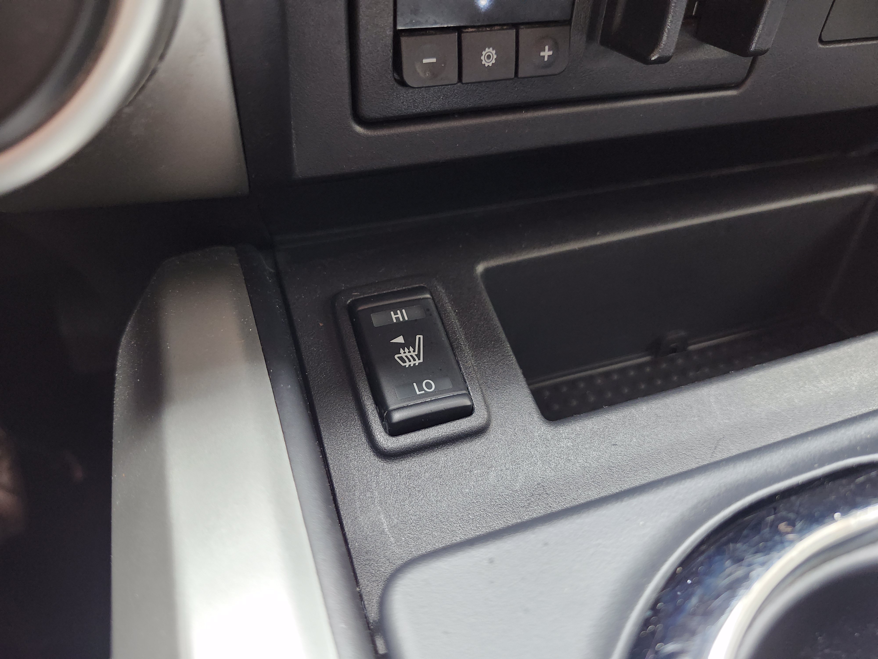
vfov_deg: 58.9
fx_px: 583
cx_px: 439
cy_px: 330
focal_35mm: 23
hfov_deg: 73.9
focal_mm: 5.54
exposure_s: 1/120
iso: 800
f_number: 1.8
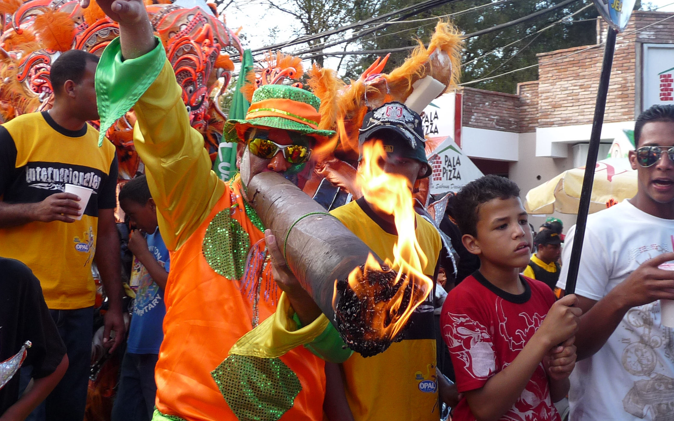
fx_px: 882
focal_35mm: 48
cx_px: 294
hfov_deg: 41.8
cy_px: 193
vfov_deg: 26.9
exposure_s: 1/125
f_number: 2.8
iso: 100
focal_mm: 4.9
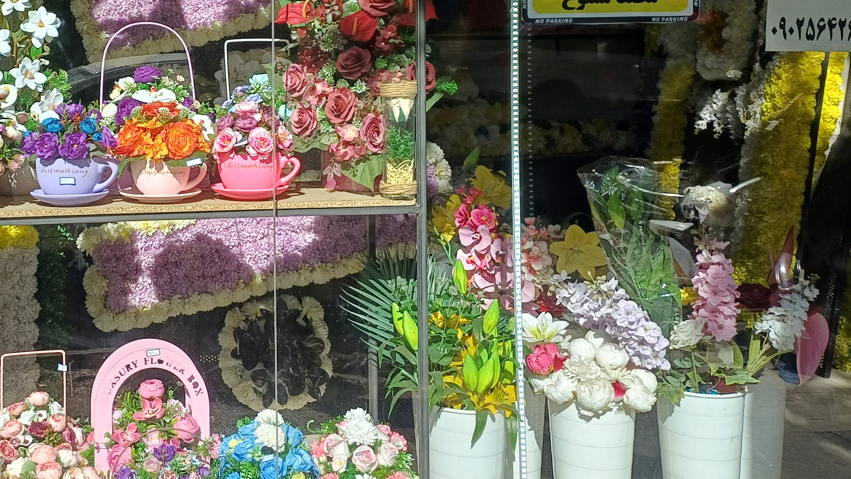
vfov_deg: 24.4
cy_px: 83
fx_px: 1083
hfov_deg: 41.1
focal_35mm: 48
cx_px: 170
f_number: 1.8
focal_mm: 4.65
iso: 50
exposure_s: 1/1024
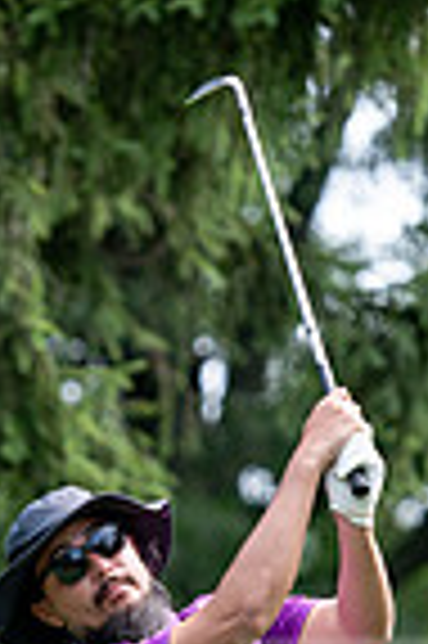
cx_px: 167
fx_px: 7597
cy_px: 919
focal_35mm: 425
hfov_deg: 3.2
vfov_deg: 4.8
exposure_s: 1/800
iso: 250
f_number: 3.2
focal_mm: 135
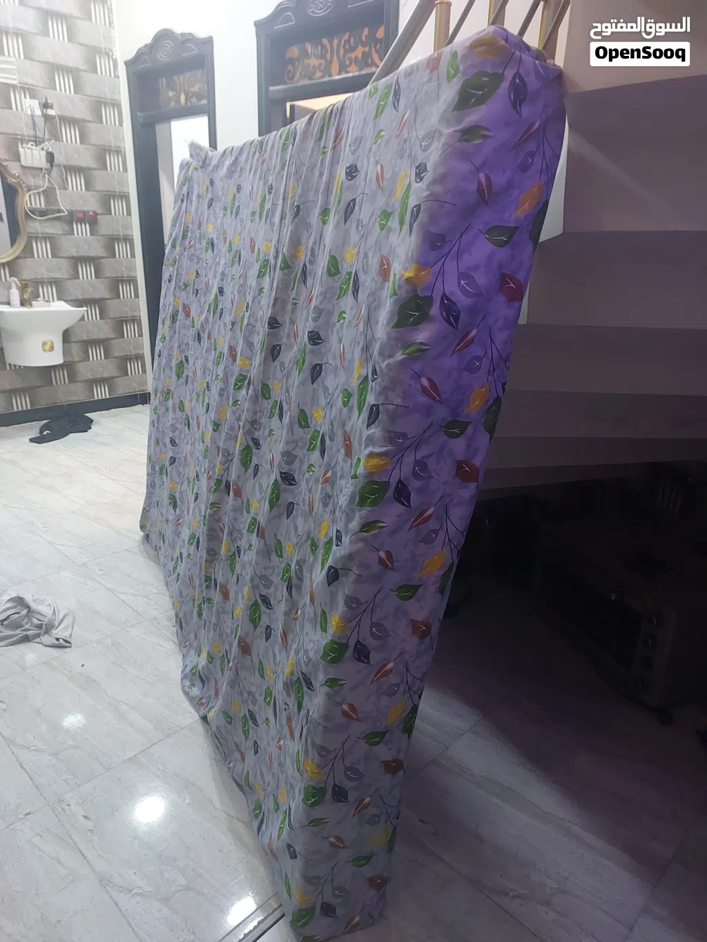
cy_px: 471
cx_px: 354
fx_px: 626
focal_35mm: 23
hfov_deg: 58.9
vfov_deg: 73.9
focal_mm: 5.06
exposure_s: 1/50
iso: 500
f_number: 1.8
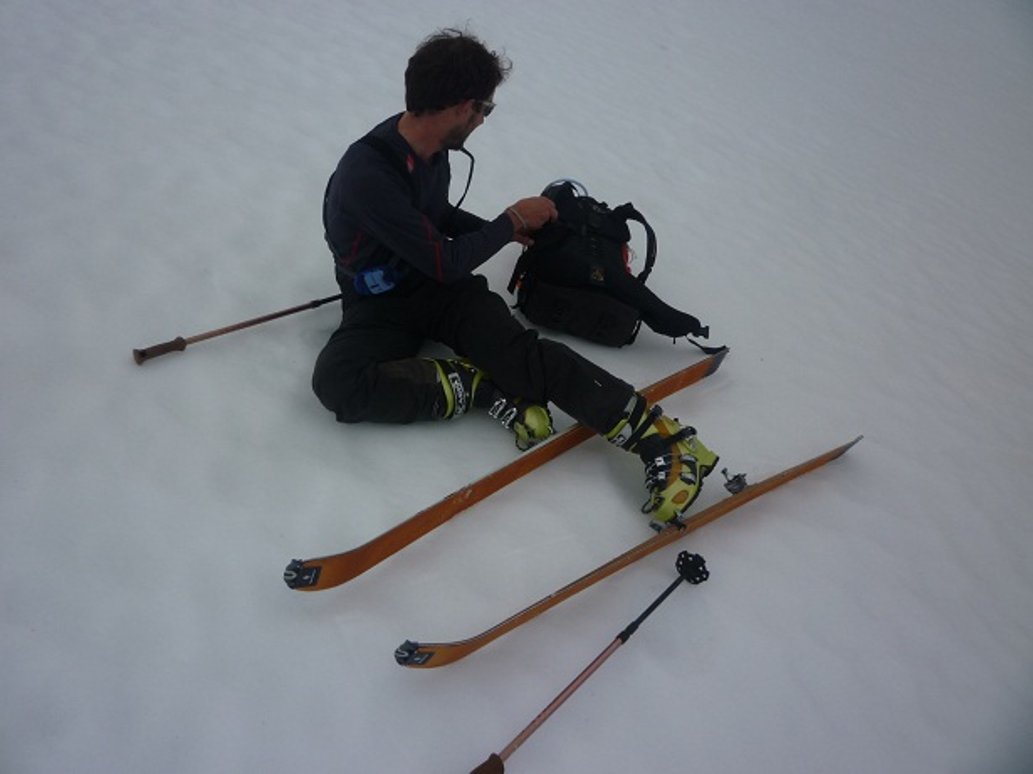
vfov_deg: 48.2
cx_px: 516
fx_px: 865
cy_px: 387
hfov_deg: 61.7
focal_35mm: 29
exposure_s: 1/800
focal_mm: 5.2
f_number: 5.6
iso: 80
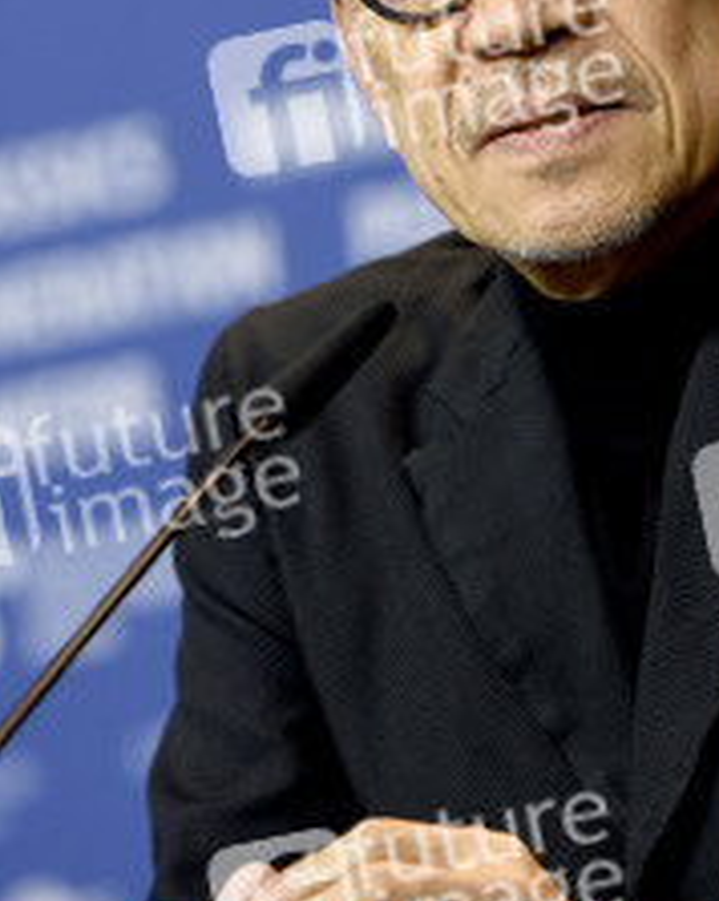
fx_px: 10761
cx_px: 533
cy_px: 283
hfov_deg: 3.8
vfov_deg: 4.8
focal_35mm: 404
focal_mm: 160
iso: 640
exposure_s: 1/400
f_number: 3.5
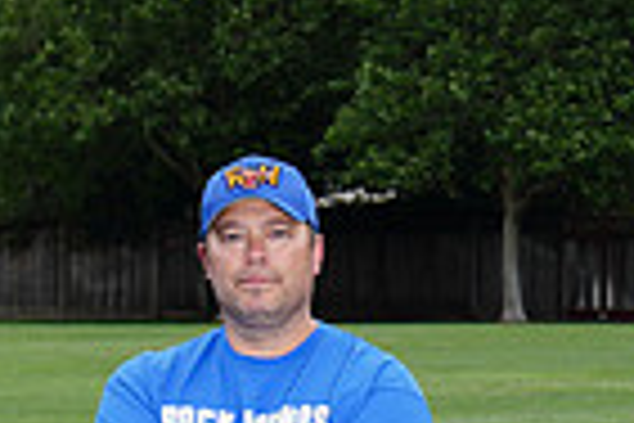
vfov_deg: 4.7
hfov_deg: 7.0
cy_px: 781
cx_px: -405
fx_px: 5054
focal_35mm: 287
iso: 200
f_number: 8
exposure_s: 1/200
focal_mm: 70
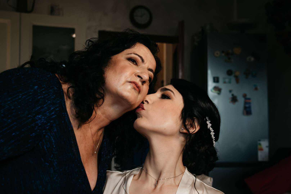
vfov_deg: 38.9
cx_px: 146
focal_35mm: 34
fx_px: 275
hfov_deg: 55.8
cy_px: 97
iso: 640
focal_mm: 34
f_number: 4
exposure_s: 1/80
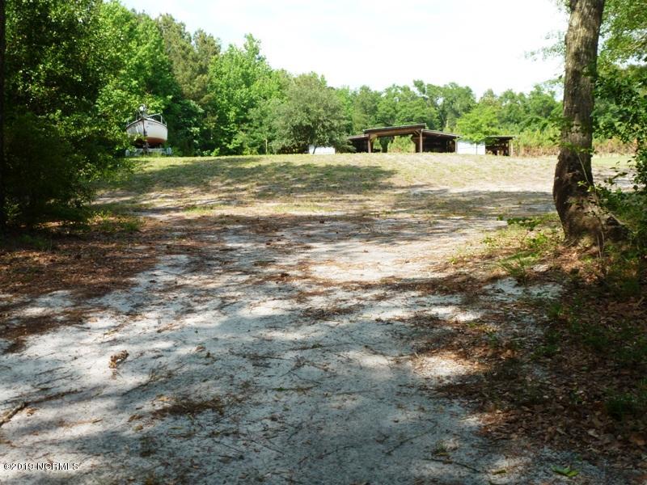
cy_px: 242
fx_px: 710
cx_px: 324
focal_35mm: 38
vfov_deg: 37.7
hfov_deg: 49.0
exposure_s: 1/250
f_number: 3.8
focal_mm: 6.8
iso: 100
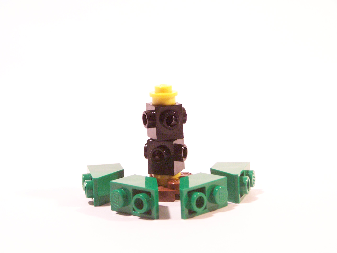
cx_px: 168
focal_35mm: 82
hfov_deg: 23.8
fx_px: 798
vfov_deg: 18.0
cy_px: 126
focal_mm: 13.7
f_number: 3.6
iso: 400
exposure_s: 1/30
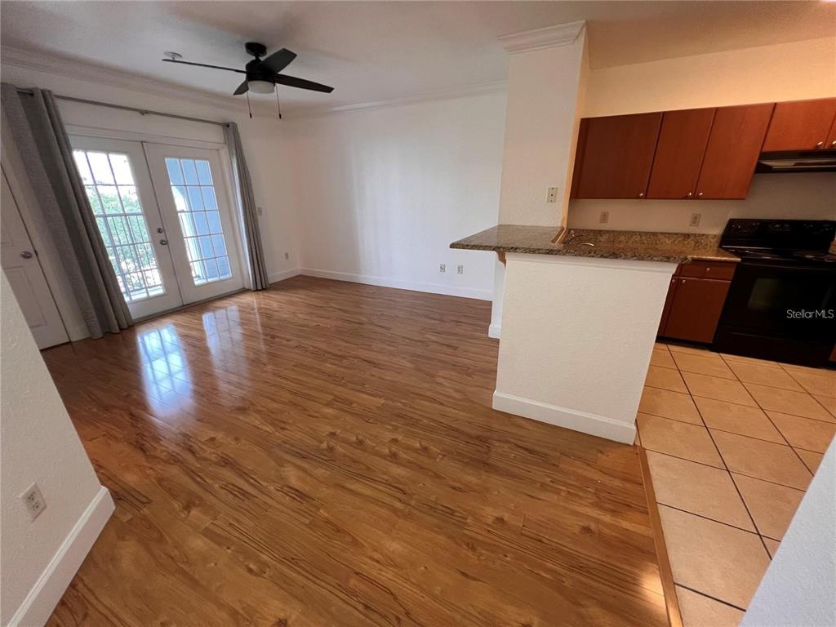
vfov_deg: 89.9
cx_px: 418
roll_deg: +1.0
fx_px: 314
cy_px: 314
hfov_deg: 106.2
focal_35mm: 13
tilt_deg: -20.7
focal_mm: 1.57
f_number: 1.8
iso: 250
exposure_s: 1/60
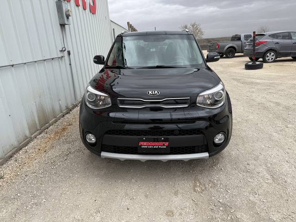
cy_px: 111
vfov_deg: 56.8
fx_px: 205
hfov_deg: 71.6
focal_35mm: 24
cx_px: 148
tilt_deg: -16.1
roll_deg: +4.6
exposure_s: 1/1437
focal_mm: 6.76
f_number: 1.78
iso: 80
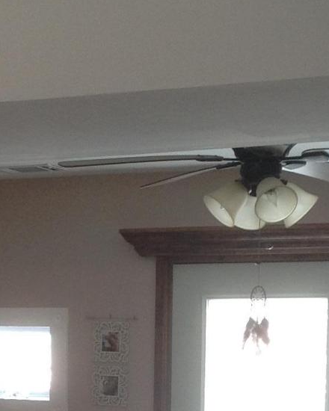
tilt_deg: -8.0
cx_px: 66
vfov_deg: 15.1
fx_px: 1509
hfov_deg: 12.4
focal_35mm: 124
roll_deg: -1.3
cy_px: 465
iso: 64
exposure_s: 1/60
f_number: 2.4
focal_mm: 4.28
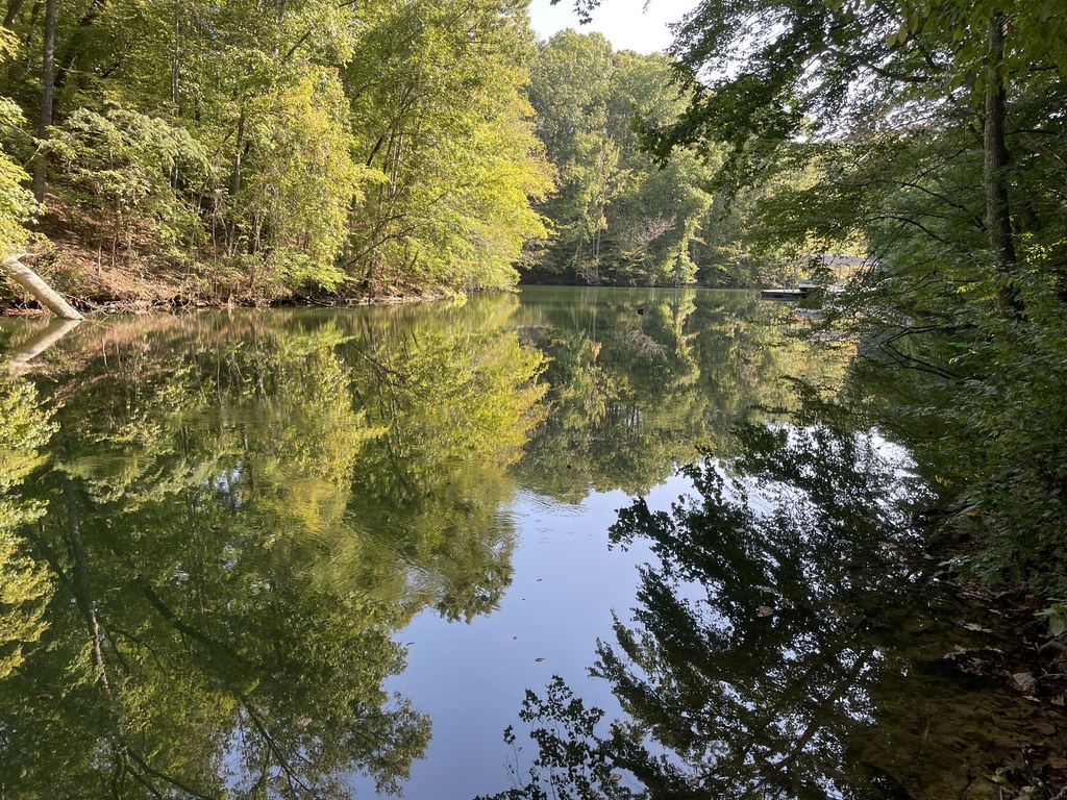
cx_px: 534
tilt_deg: -8.7
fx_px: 801
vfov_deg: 53.1
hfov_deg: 67.3
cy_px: 400
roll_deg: -1.7
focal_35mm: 26
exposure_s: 1/360
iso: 32
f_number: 1.6
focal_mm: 4.2
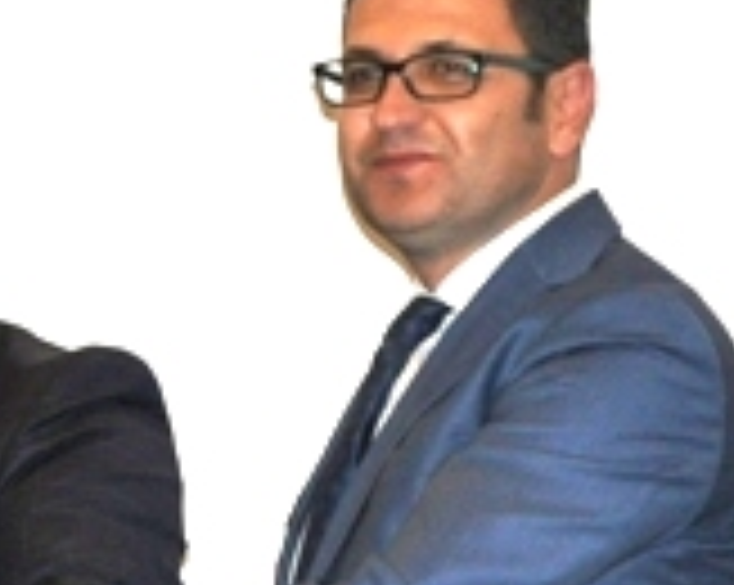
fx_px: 7808
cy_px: 574
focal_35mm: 360
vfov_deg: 4.3
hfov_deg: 5.3
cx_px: -252
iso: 800
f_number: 4.5
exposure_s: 1/60
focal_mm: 65
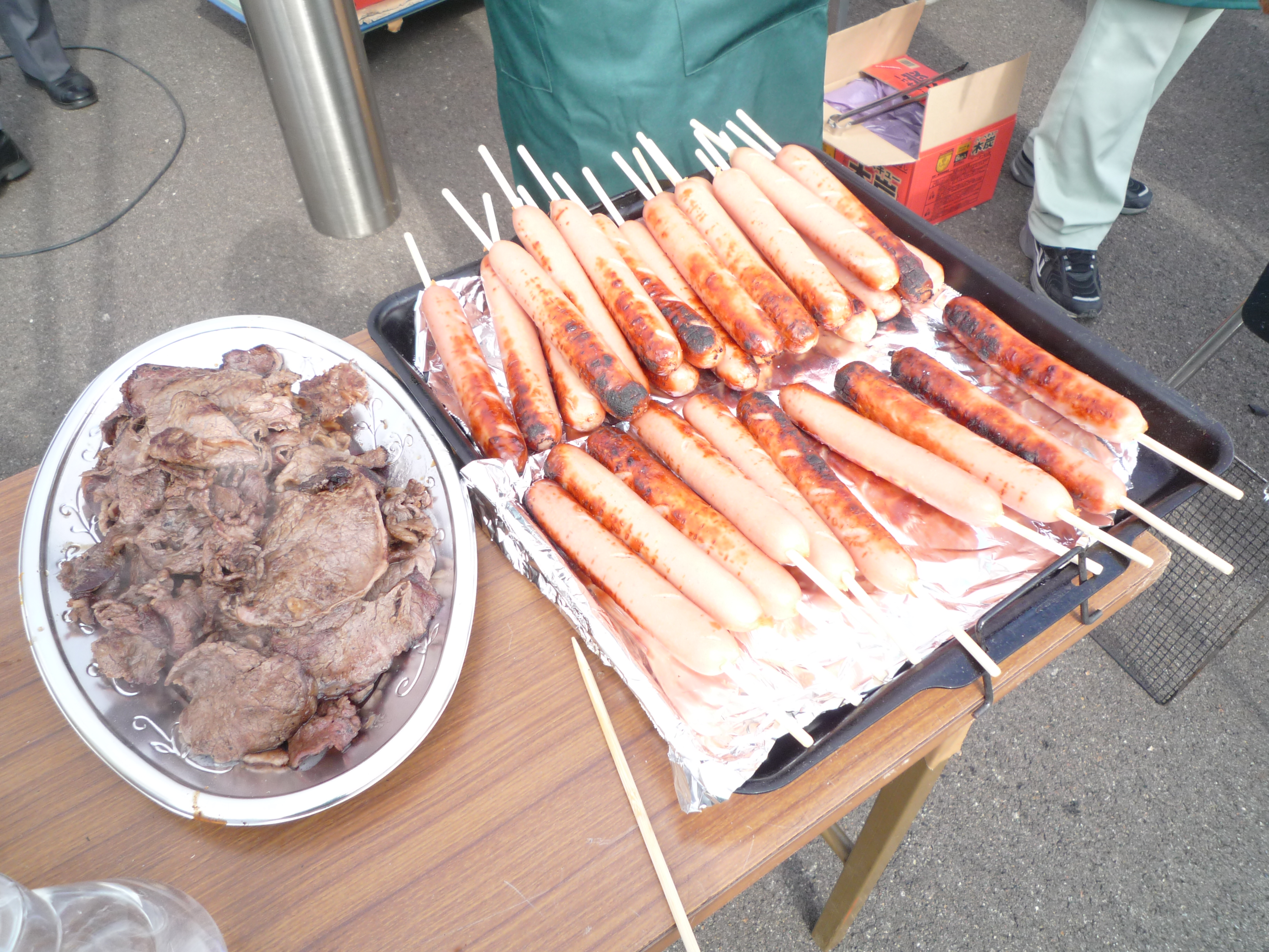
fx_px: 916
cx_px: 634
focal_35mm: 25
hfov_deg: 69.4
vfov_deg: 54.9
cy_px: 476
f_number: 2.8
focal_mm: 4.4
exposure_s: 1/200
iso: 100
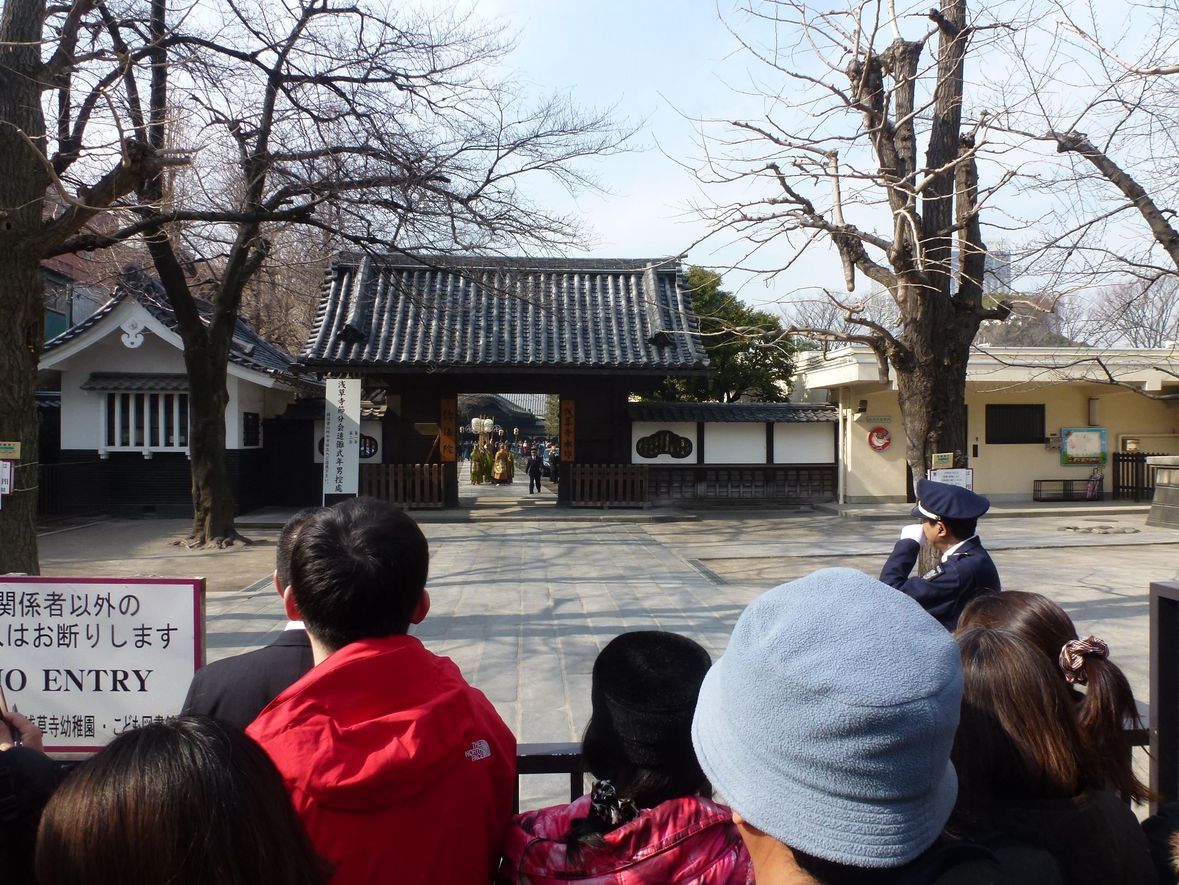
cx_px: 590
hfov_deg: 71.6
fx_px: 817
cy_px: 442
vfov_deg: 56.8
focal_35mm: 24
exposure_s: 1/500
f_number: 4
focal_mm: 4.3
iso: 100
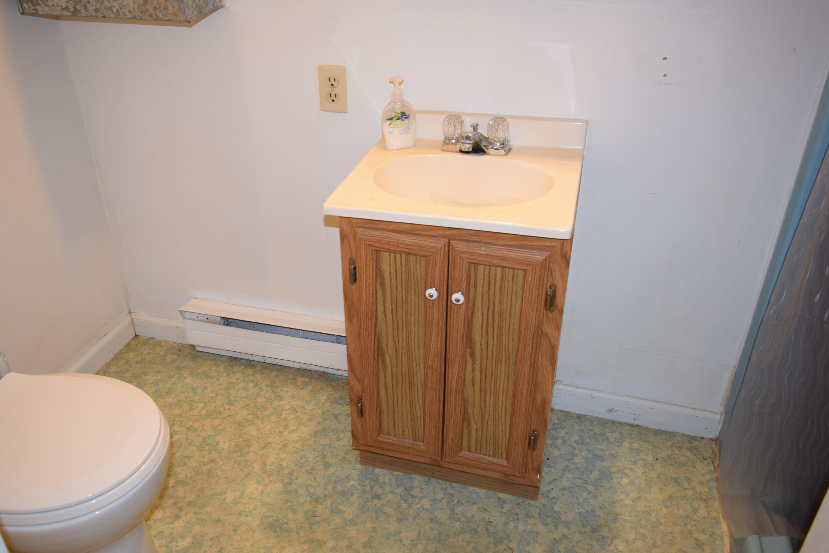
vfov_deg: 45.0
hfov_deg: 63.6
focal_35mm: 29
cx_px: 390
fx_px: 668
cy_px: 271
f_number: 4
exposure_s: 1/60
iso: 800
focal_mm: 18
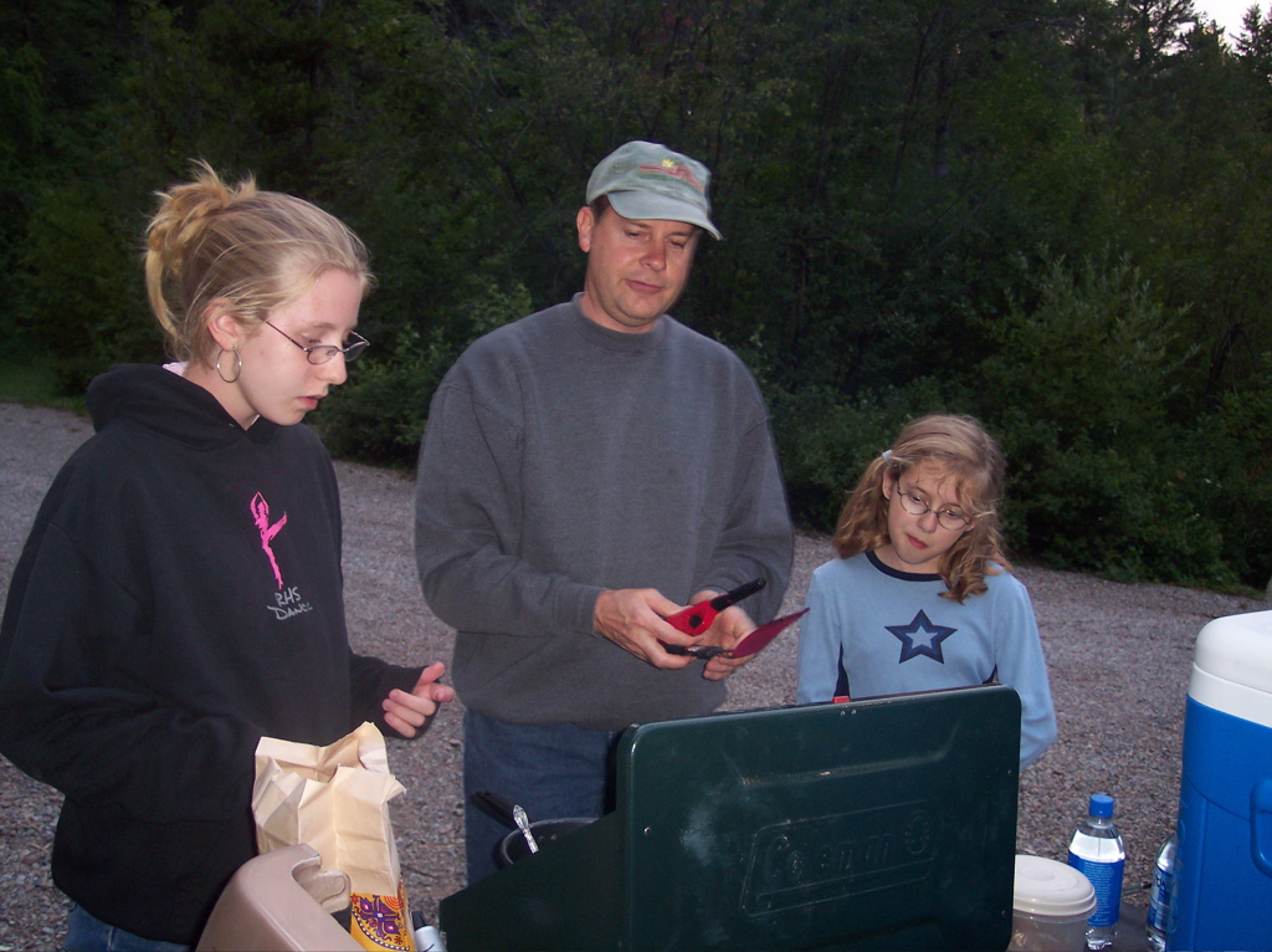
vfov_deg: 37.7
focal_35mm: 38
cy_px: 476
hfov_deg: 49.0
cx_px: 636
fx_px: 1395
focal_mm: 8
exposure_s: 1/30
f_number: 2.8
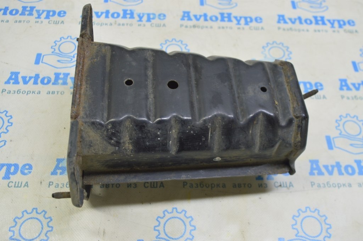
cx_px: 182
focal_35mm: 36
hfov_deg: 53.2
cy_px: 120
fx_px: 363
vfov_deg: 36.8
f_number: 5.6
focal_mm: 24
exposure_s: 1/20
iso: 400
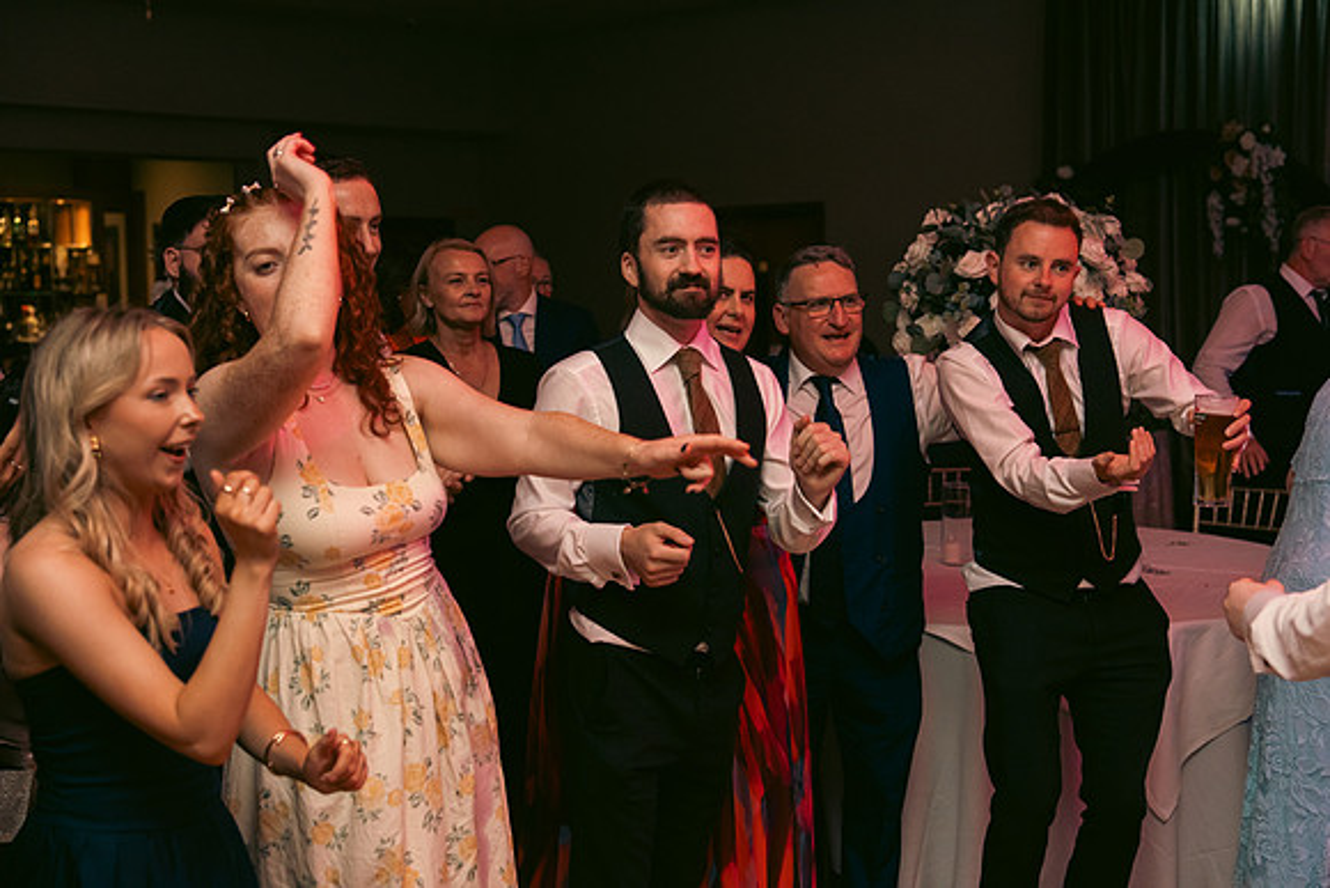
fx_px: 1737
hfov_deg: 41.9
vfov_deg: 28.7
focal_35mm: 47
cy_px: 444
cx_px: 665
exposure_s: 1/160
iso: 2500
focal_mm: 47
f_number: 3.5
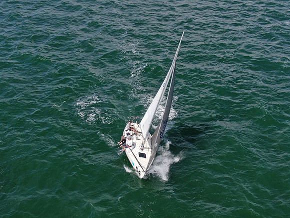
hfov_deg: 39.7
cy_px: 109
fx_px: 402
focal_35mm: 48
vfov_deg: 30.3
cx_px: 145
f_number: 3.8
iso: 100
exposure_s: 1/800
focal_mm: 8.6
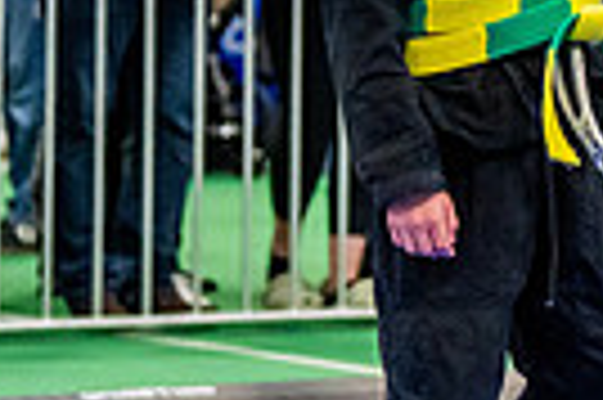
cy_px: -11
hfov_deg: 6.7
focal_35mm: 303
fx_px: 5069
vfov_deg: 4.5
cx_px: 1017
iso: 5000
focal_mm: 70
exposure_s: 1/500
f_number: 2.8
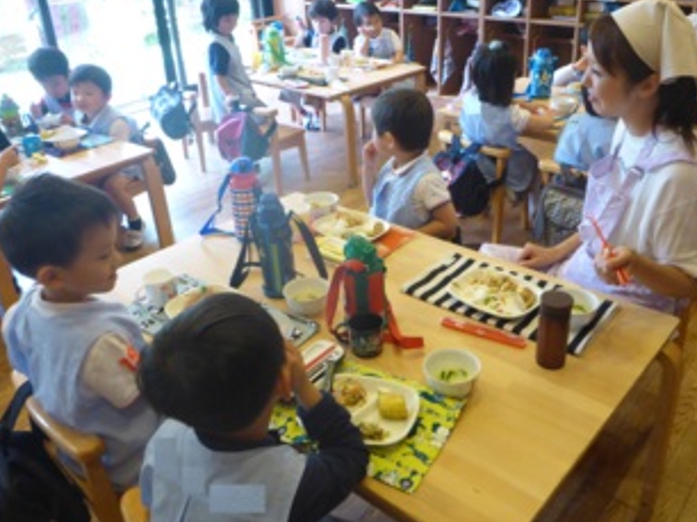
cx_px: 394
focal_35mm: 32
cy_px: 233
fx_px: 644
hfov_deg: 56.7
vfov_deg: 44.0
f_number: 3.3
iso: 400
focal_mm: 4.9
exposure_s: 1/30
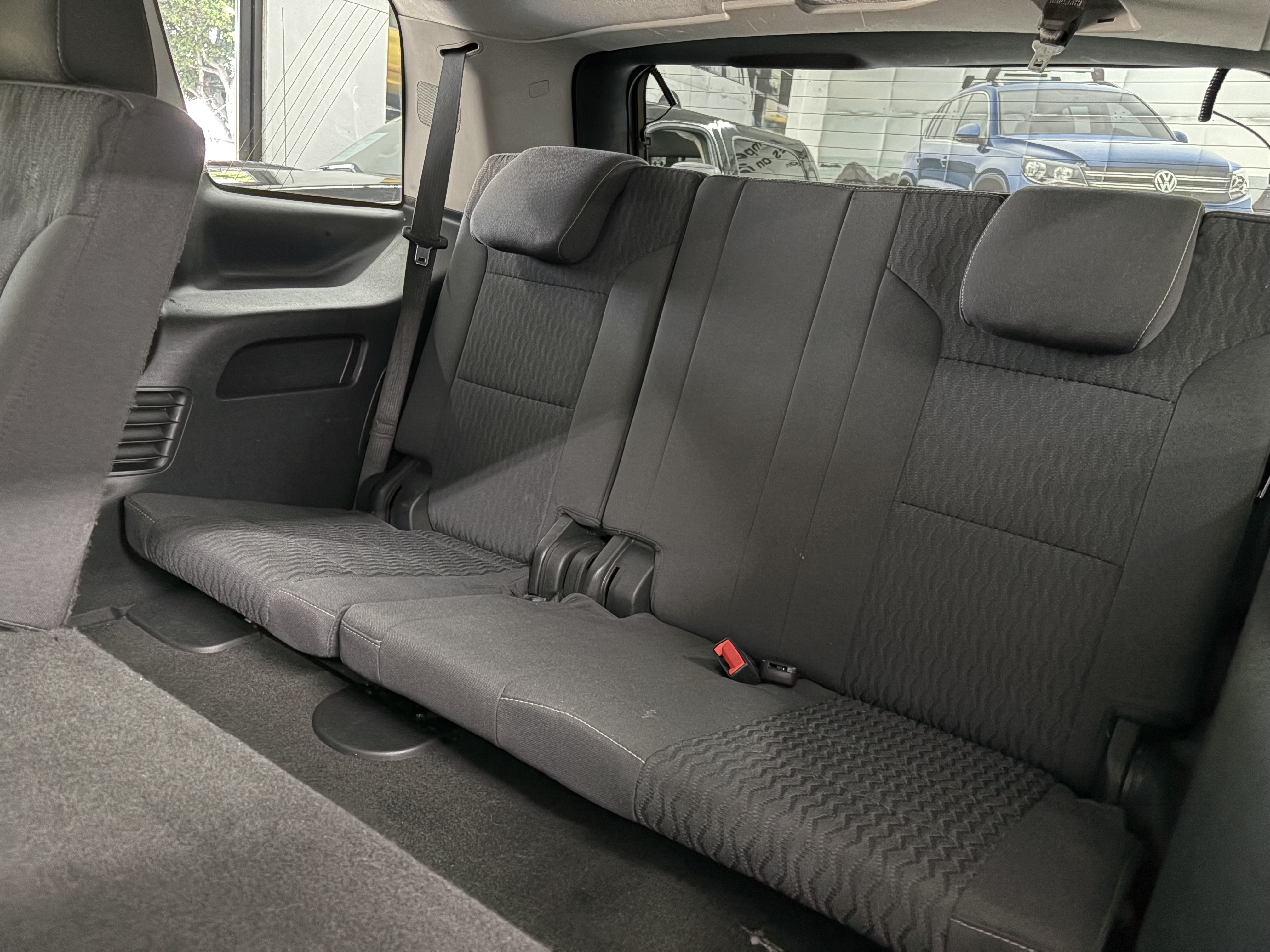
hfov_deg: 67.3
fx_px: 954
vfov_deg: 53.1
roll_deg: -6.2
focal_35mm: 26
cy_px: 476
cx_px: 635
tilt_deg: -15.5
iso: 1000
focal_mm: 5.96
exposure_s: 1/24
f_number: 1.6
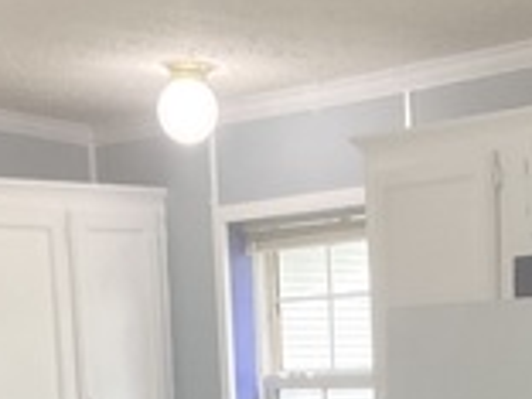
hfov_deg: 16.5
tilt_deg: -10.9
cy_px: 692
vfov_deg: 11.6
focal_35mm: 119
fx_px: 1829
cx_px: 389
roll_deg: +1.6
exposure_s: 1/60
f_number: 1.8
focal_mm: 3
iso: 50
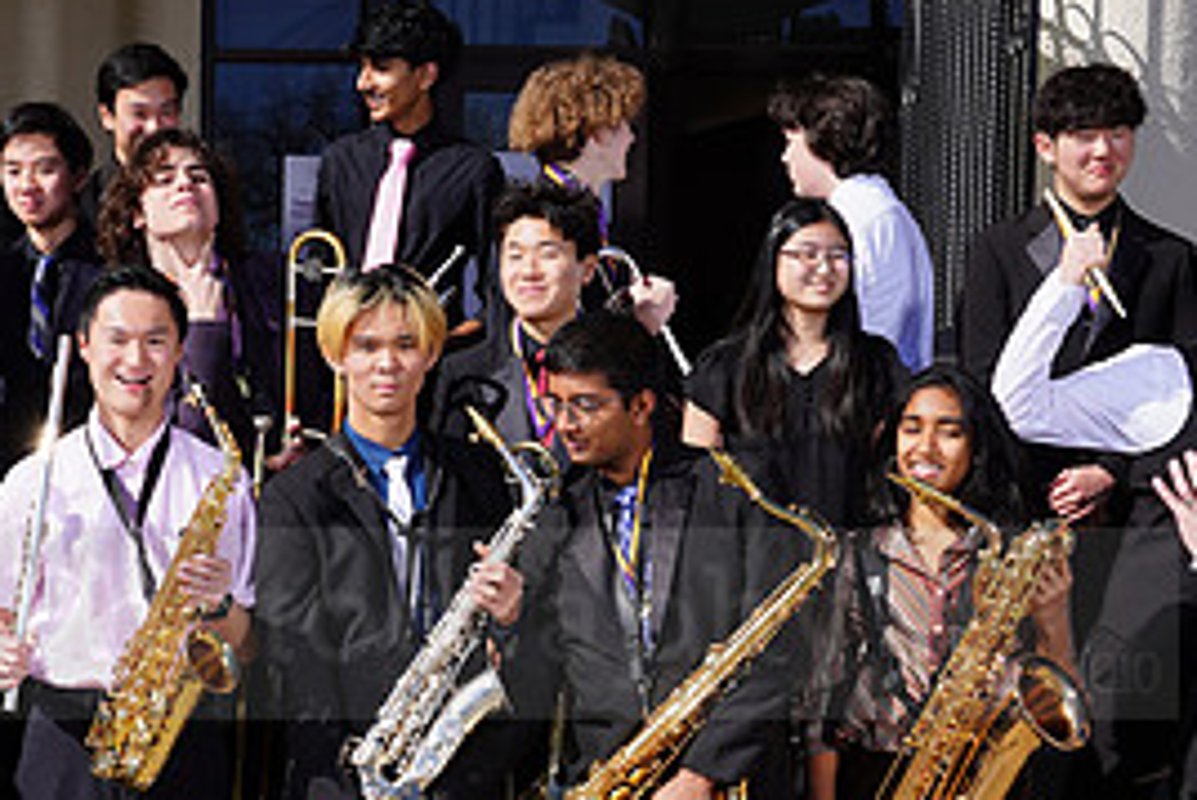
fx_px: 2661
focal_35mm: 80
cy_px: 588
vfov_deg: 17.0
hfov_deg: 25.1
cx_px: 313
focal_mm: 37
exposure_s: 1/250
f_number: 10
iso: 100
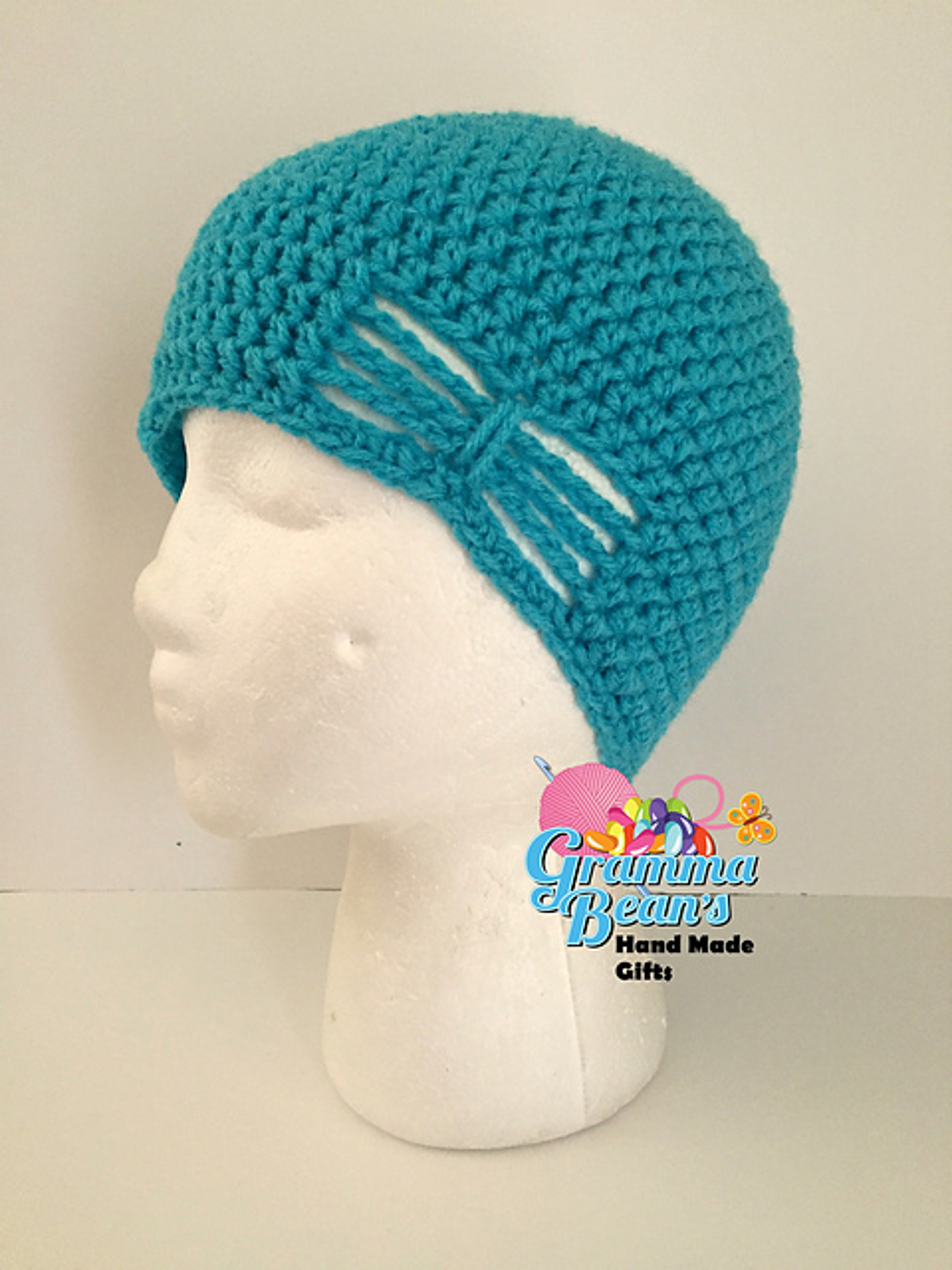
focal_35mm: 29
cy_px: 635
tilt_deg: -17.5
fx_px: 1063
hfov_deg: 48.2
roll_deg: +2.5
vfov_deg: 61.7
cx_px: 476
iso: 160
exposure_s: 1/30
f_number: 2.2
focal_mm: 4.15
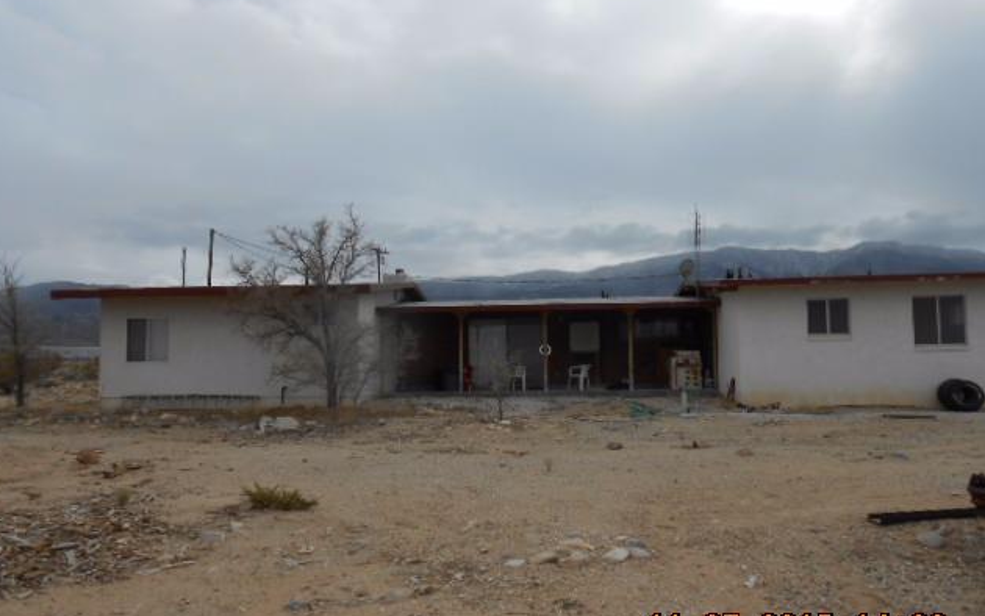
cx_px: 489
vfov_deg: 44.5
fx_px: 752
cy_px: 325
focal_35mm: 28
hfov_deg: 66.5
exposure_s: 1/1250
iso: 80
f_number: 3.5
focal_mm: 4.6
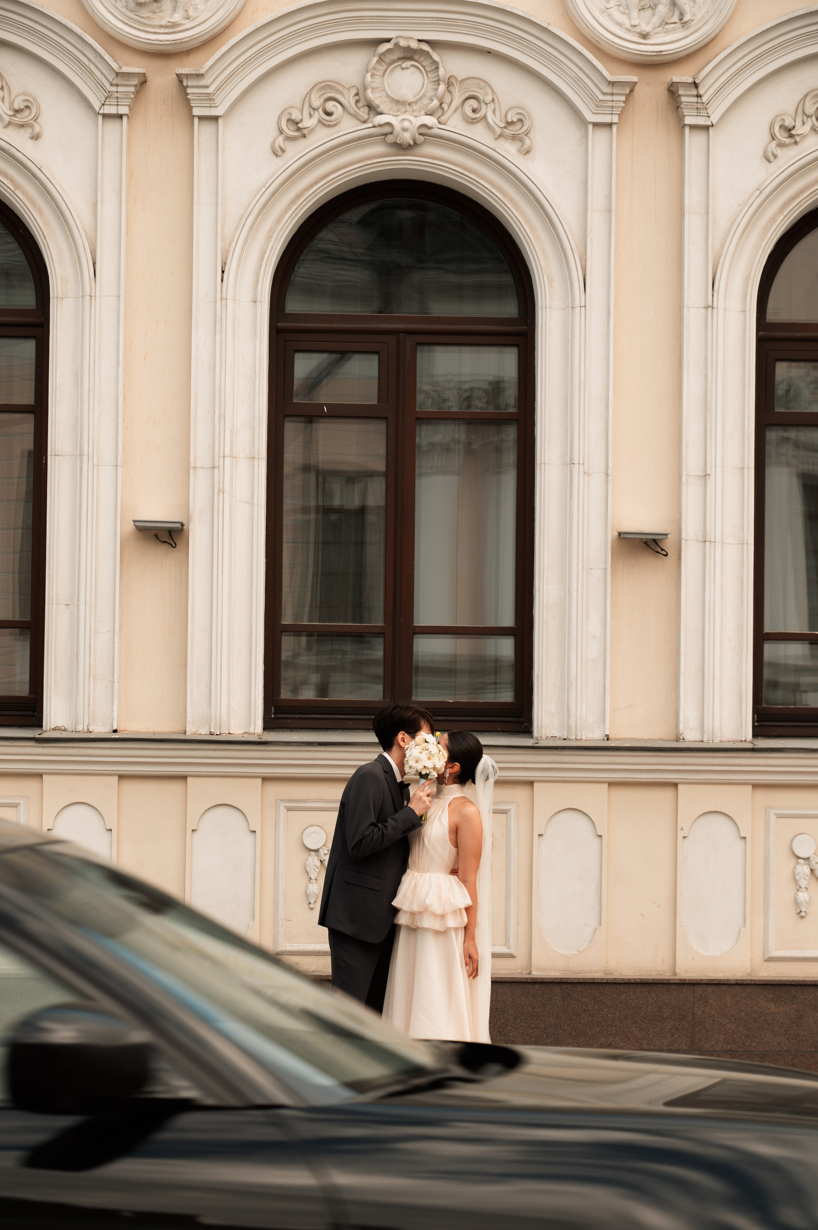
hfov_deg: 15.5
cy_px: 644
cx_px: 380
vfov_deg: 23.1
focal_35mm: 88
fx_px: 3004
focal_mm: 82
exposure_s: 1/320
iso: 125
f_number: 6.3
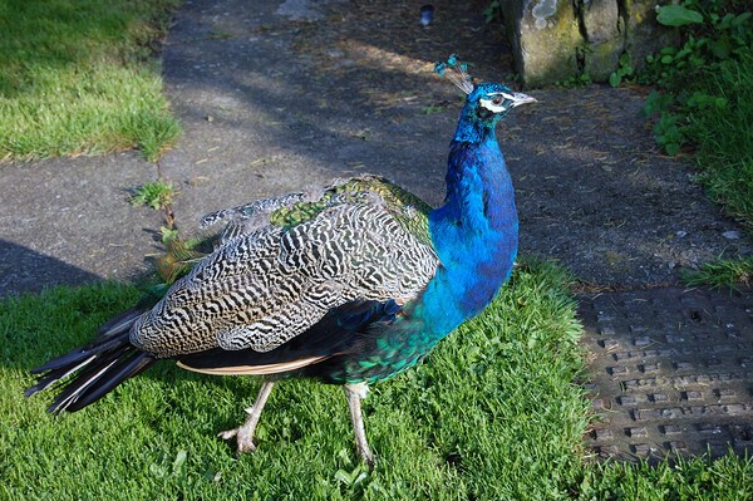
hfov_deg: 24.6
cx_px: 376
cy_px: 250
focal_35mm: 82
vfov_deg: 16.5
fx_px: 1724
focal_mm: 55
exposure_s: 1/200
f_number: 7.1
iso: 200
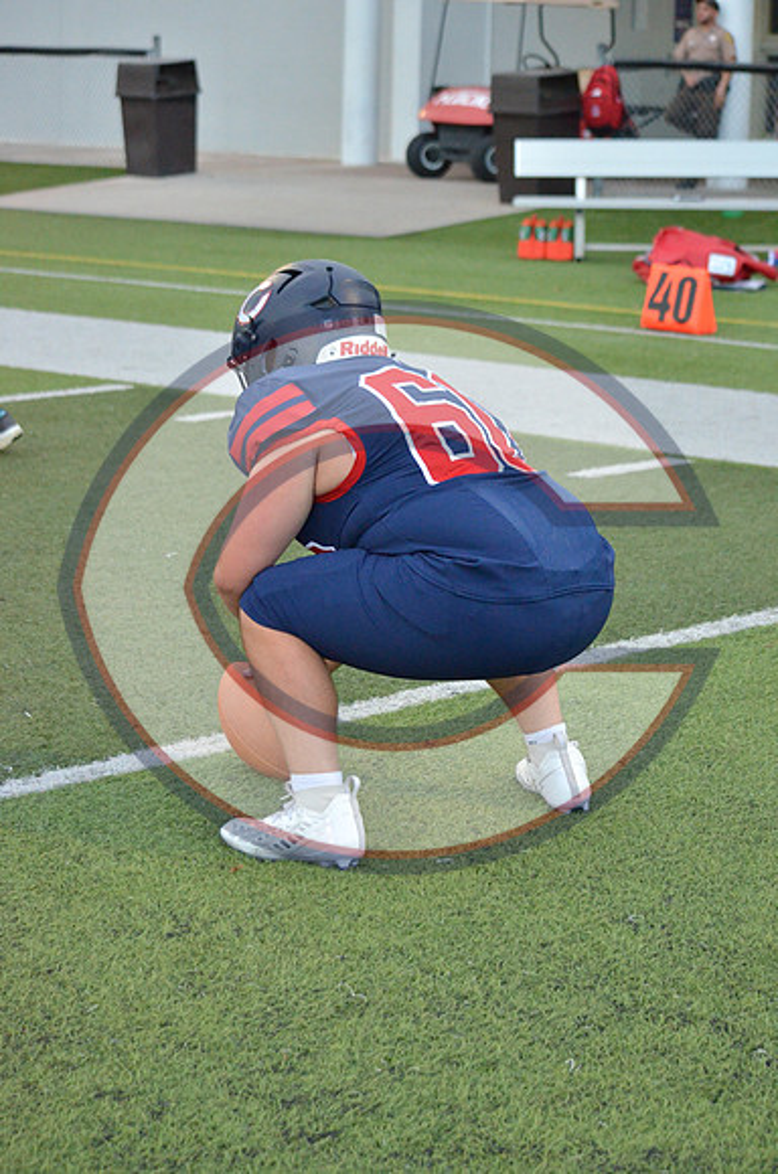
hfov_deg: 16.5
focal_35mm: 82
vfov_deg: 24.7
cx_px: 389
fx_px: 2687
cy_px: 587
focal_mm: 55
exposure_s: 1/500
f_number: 4.5
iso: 2500
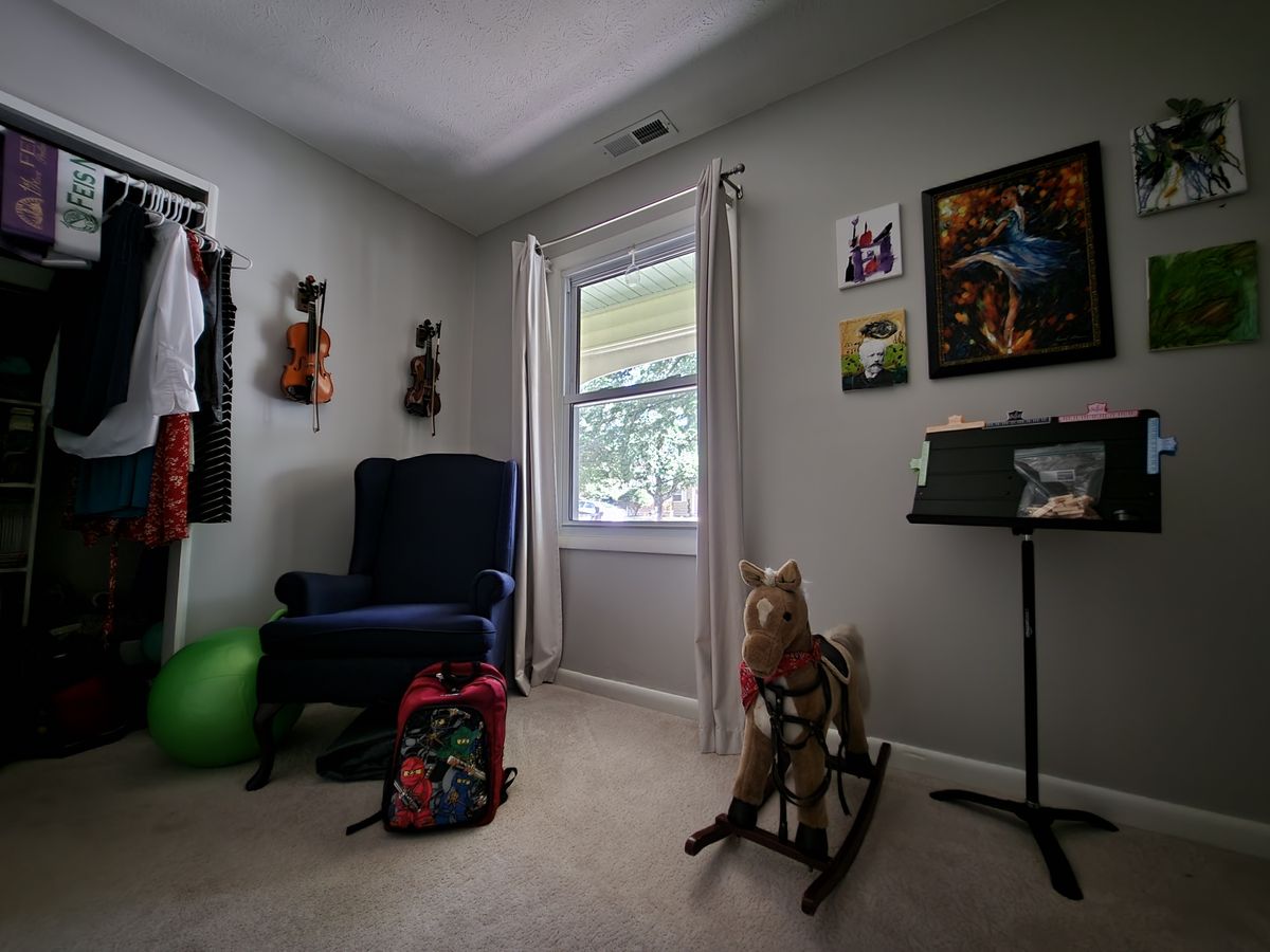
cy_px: 476
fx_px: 477
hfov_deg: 106.2
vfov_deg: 89.9
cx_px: 635
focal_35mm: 13
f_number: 2.2
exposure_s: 1/8
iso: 200
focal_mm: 1.7
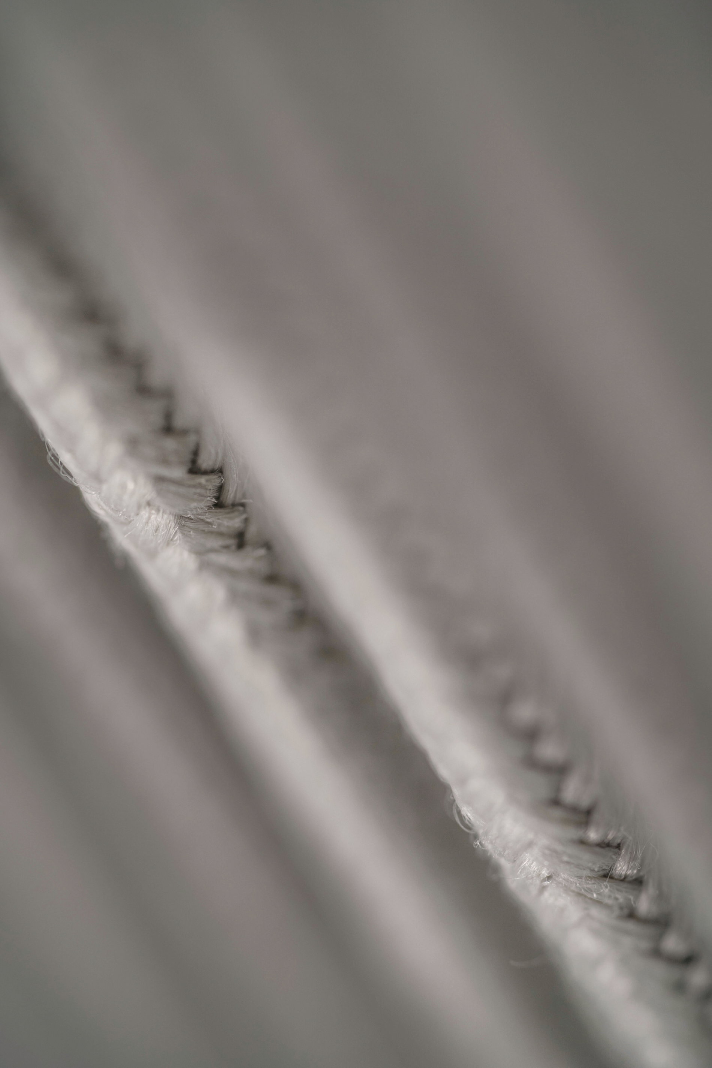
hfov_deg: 15.2
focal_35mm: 90
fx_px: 2670
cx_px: 356
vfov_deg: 22.6
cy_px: 534
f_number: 3.2
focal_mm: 90
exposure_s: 1/50
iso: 200
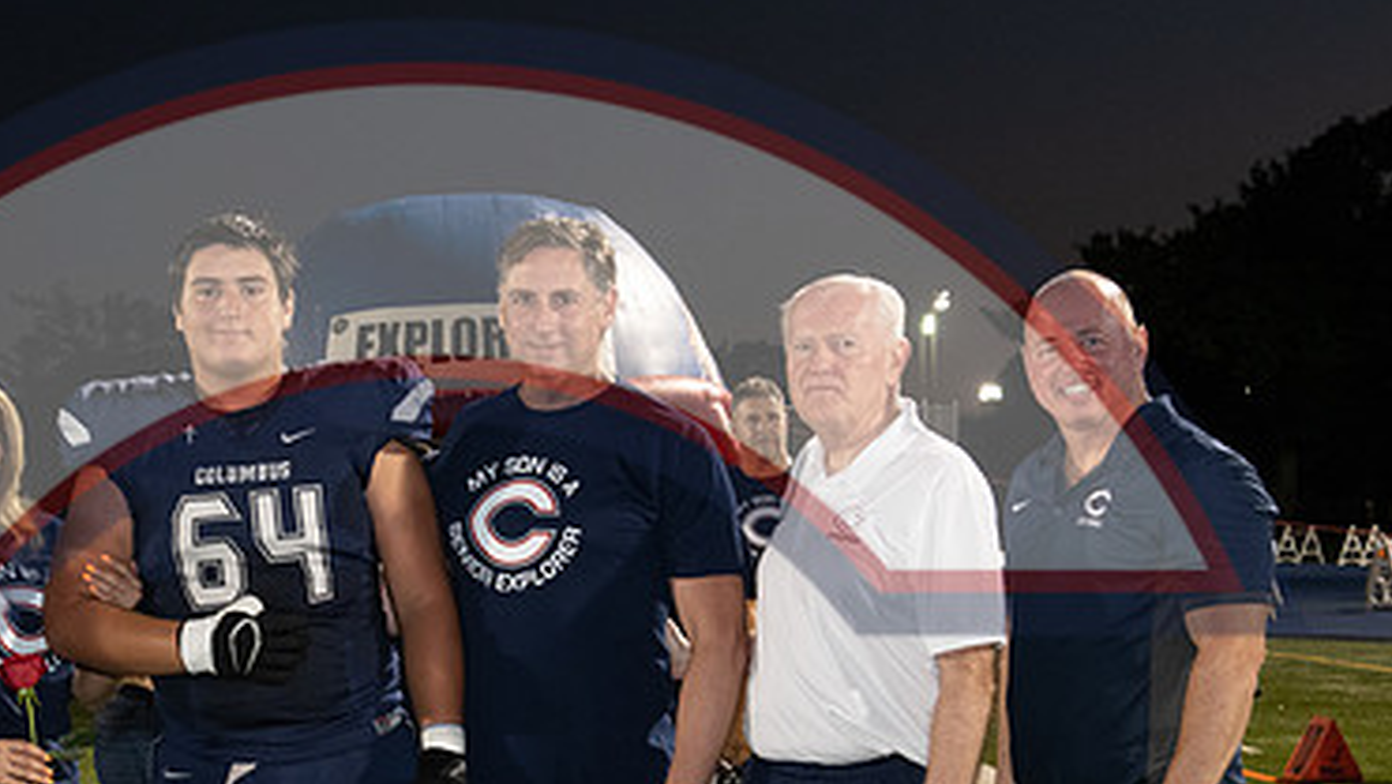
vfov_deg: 13.7
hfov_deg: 24.2
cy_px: 799
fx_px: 3212
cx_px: 356
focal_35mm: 87
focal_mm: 42
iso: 1800
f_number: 7.1
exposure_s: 1/60
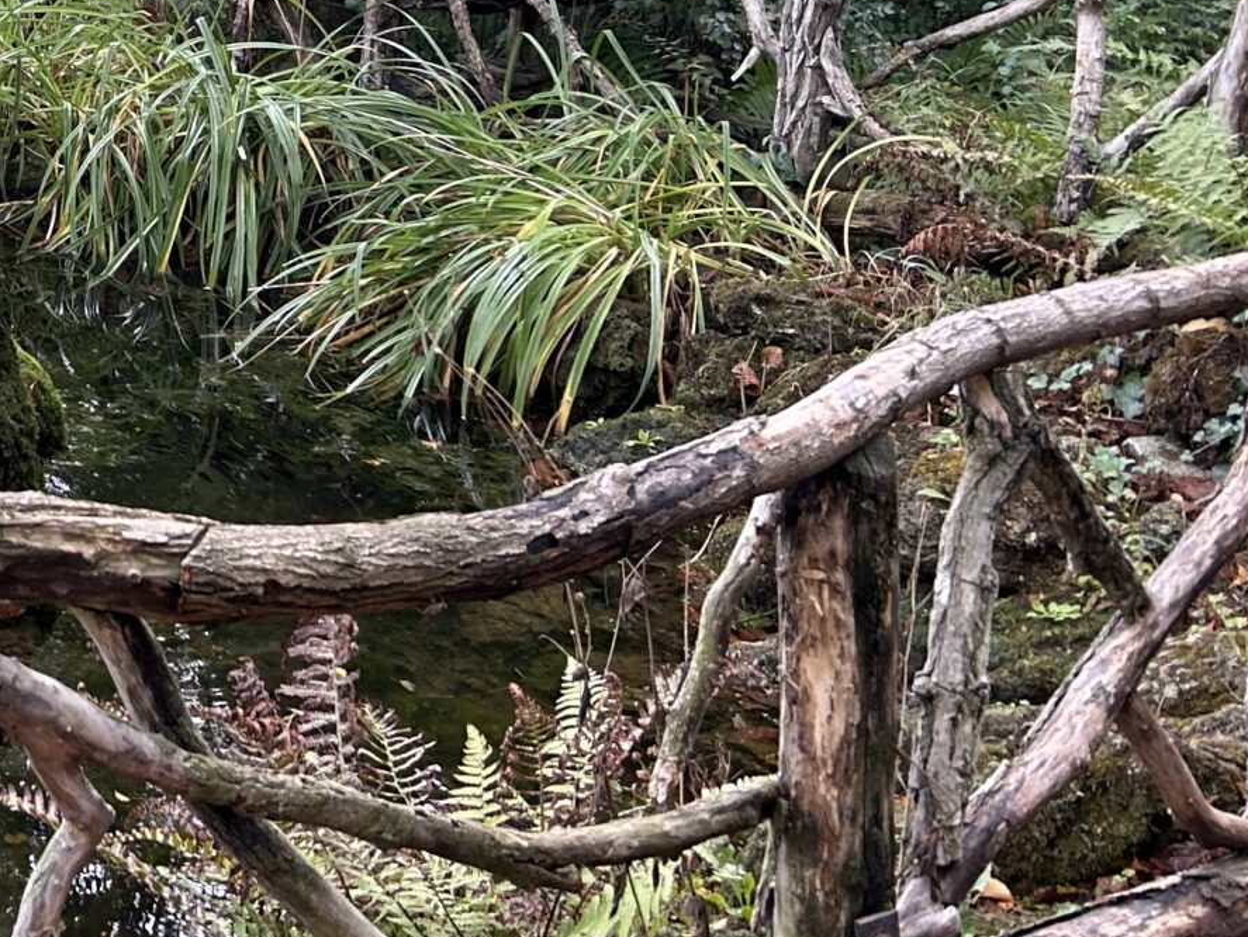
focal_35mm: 75
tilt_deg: -9.8
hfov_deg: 22.7
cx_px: -452
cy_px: -89
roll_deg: -1.3
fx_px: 2705
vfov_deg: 18.9
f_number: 1.5
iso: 40
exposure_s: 1/219
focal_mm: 5.7
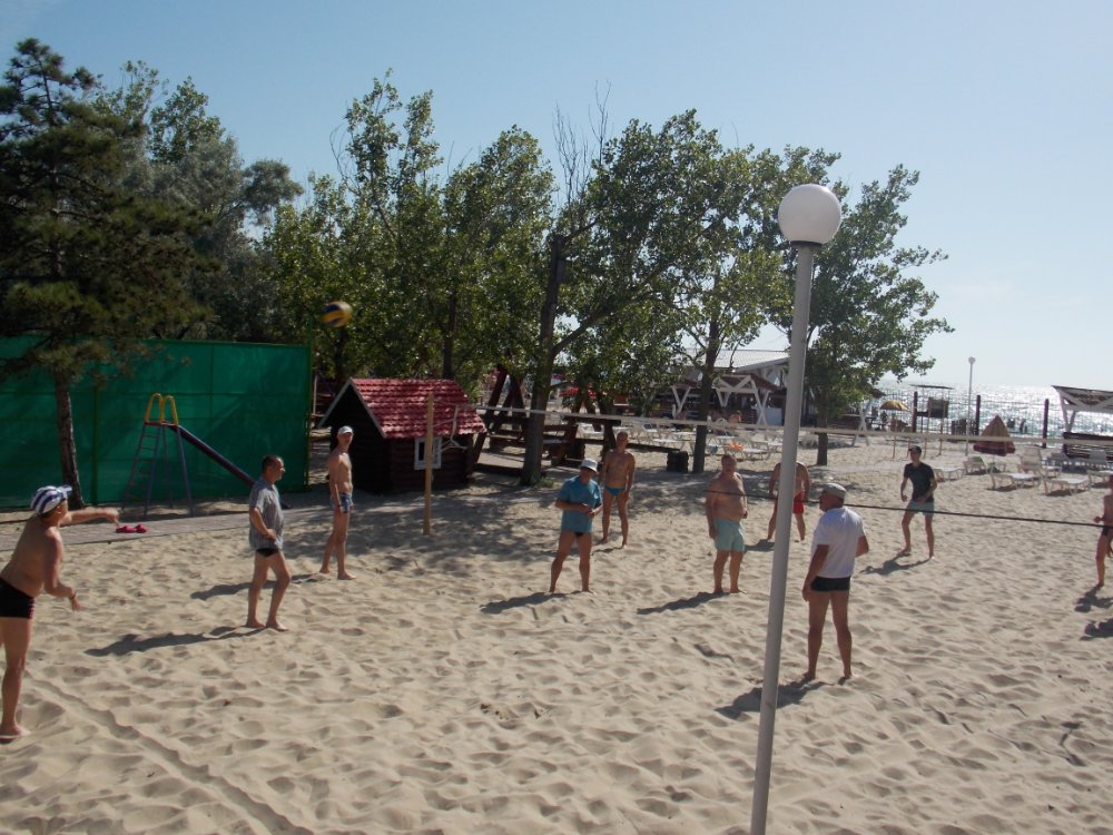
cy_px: 418
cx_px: 556
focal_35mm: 34
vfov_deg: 41.8
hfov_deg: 54.0
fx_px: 1093
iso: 80
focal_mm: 6.1
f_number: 10.9
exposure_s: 1/160
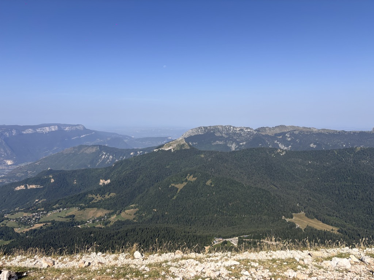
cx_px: 187
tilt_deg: -5.7
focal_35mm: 26
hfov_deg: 67.3
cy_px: 140
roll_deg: +0.0
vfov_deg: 53.1
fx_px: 281
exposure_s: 1/4255
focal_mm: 5.96
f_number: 1.6
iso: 50
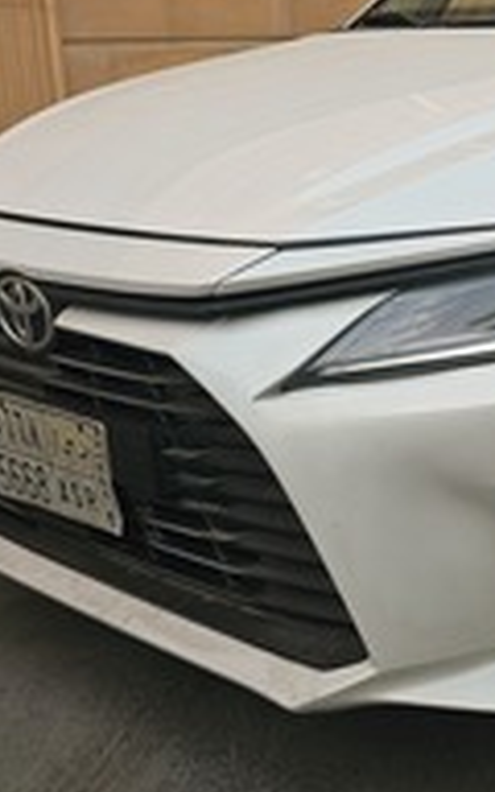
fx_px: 1252
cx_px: 641
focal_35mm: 58
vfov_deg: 35.0
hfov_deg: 20.5
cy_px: 311
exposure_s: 1/120
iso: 40
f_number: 1.7
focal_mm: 6.3
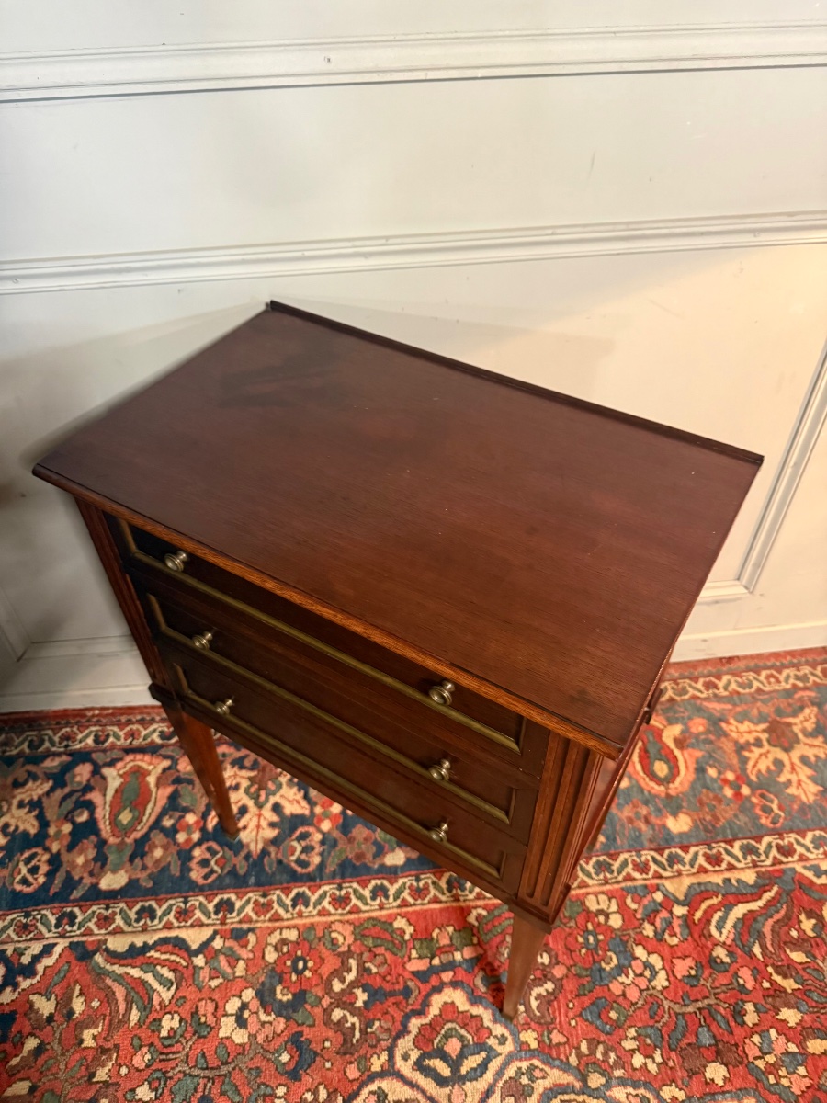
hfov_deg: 56.8
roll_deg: +1.0
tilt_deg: -43.9
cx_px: 414
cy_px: 552
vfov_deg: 71.6
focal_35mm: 24
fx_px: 765
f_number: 1.78
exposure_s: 1/25
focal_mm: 6.76
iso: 1000
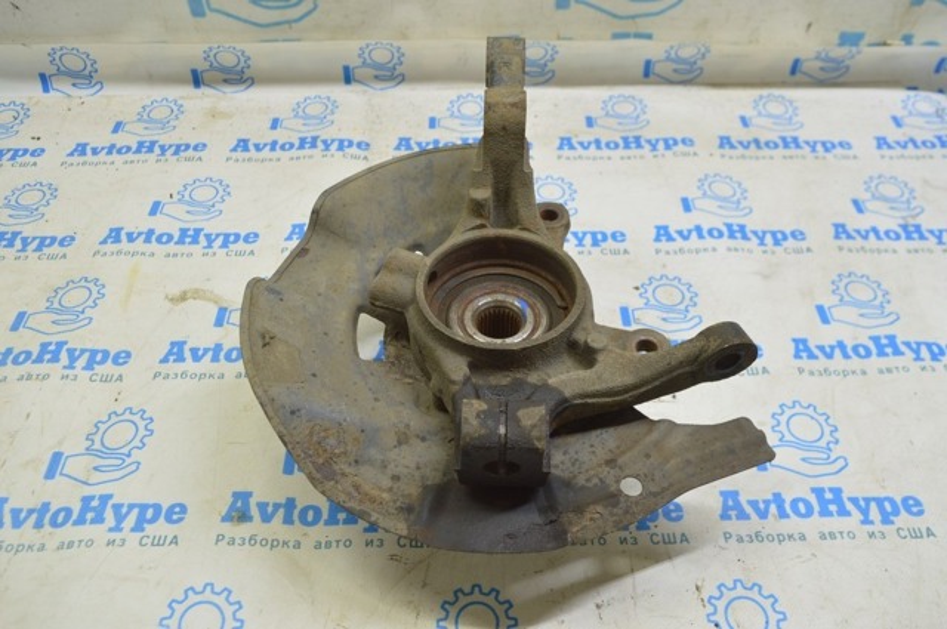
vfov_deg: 43.5
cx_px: 474
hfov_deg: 62.0
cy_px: 314
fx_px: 788
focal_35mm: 30
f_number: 5.6
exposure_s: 1/20
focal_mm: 20
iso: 400
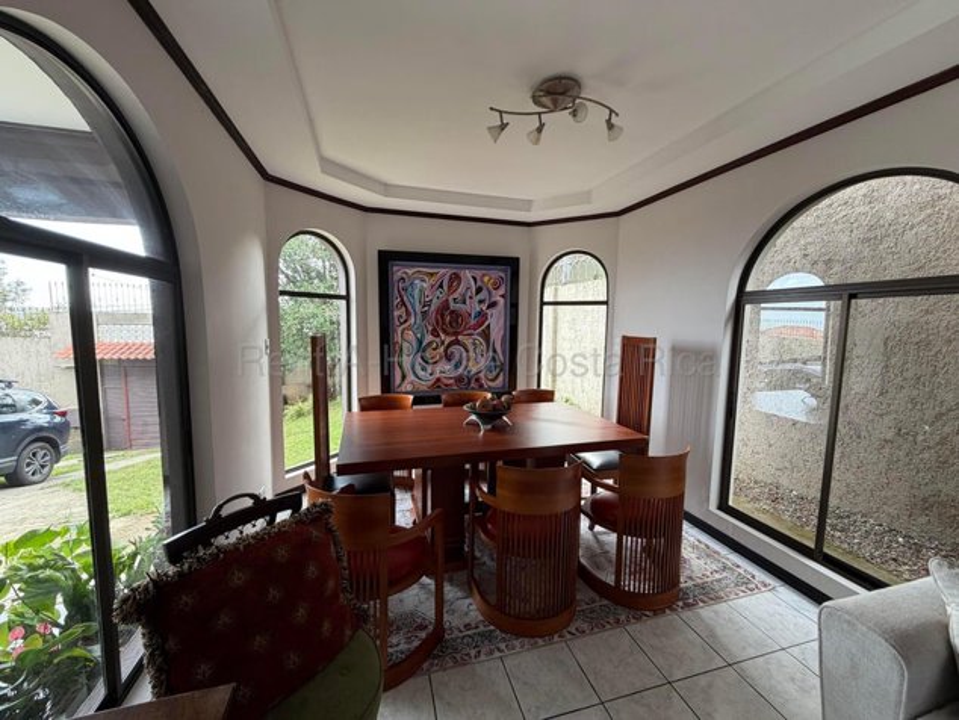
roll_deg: -0.6
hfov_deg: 102.0
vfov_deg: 85.7
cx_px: 480
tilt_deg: -5.4
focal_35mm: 14
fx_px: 388
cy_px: 360
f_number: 2.2
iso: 125
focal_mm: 2.22
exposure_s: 1/121
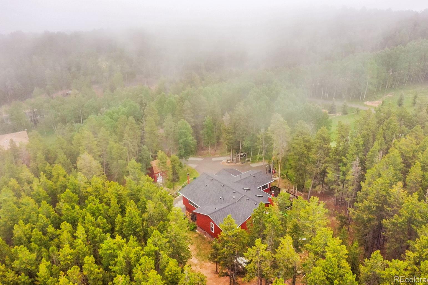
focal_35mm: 29
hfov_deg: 63.7
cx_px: 217
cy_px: 138
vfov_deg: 45.0
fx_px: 345
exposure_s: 1/200
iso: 800
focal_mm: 10.26
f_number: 5
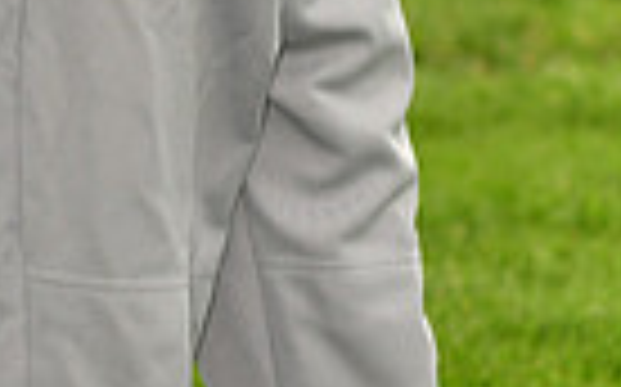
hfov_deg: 3.3
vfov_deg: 2.1
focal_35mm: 630
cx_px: 2
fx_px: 10654
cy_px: -243
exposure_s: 1/500
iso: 200
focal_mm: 98
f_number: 5
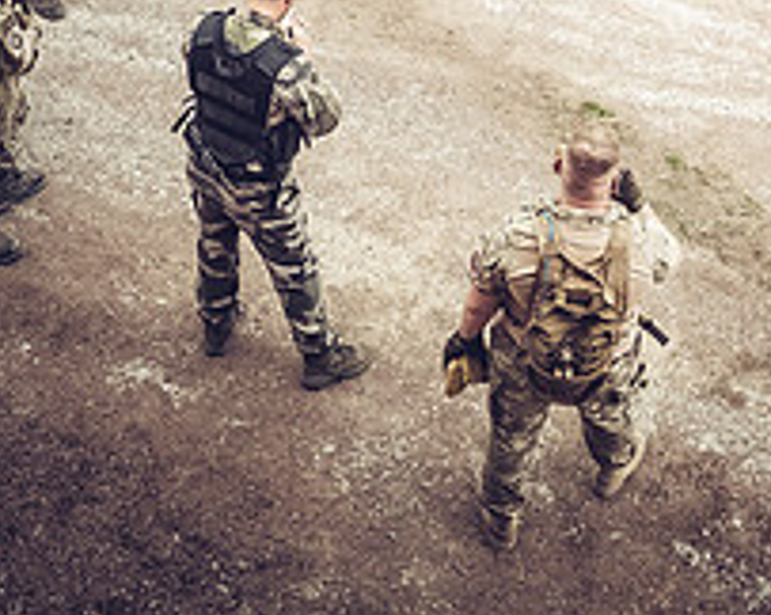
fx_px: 1527
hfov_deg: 26.9
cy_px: -32
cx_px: 756
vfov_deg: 21.8
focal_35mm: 67
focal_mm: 12
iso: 200
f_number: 5.6
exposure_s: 1/250
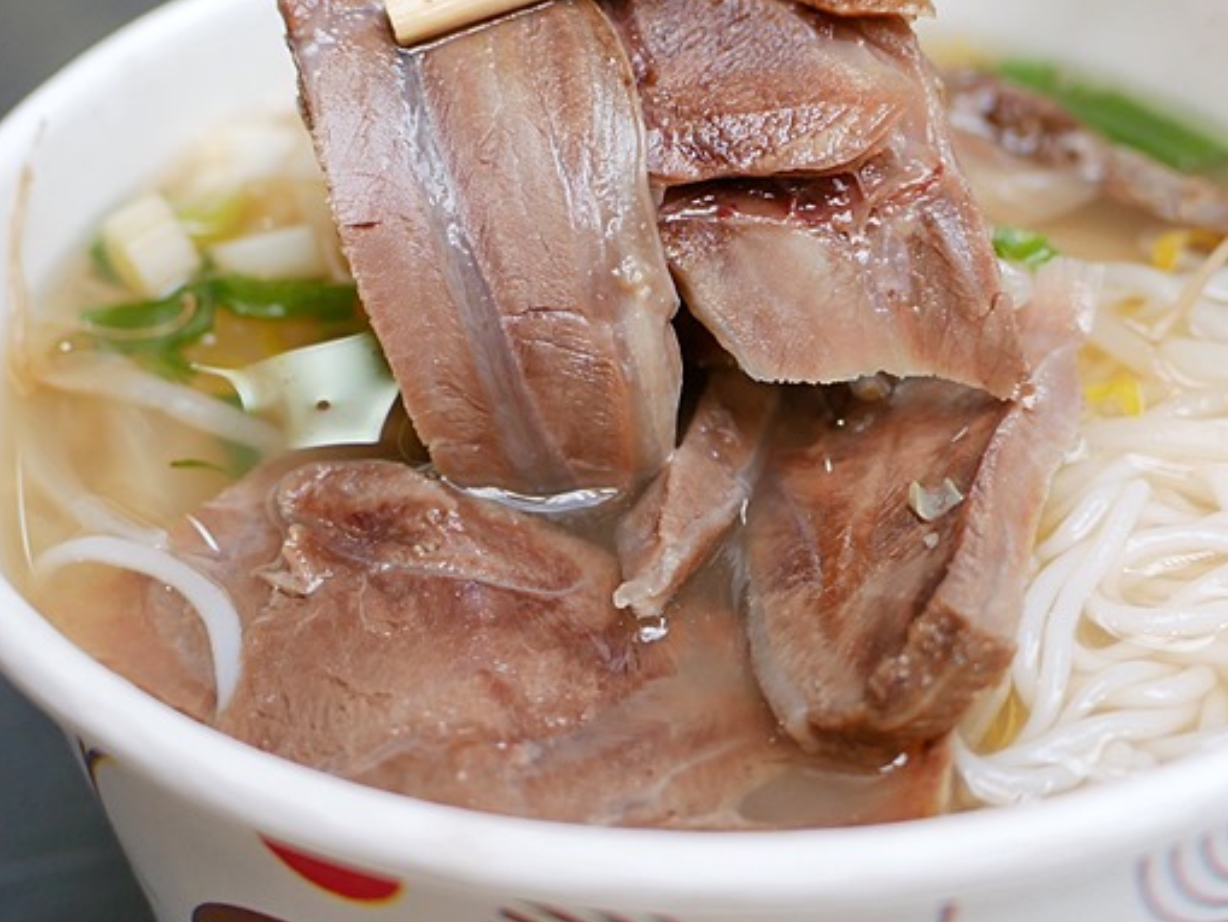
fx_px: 1952
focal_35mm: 55
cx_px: 709
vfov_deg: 26.3
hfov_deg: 34.9
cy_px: 257
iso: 200
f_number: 2.5
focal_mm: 14
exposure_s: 1/400
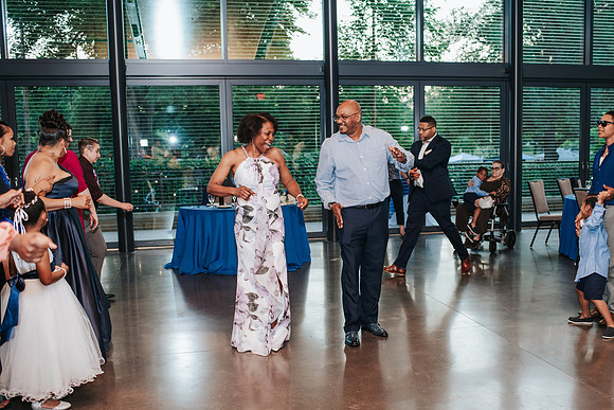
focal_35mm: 40
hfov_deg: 48.4
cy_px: 229
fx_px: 681
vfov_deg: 33.4
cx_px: 343
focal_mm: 35
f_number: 2.8
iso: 500
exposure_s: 1/160
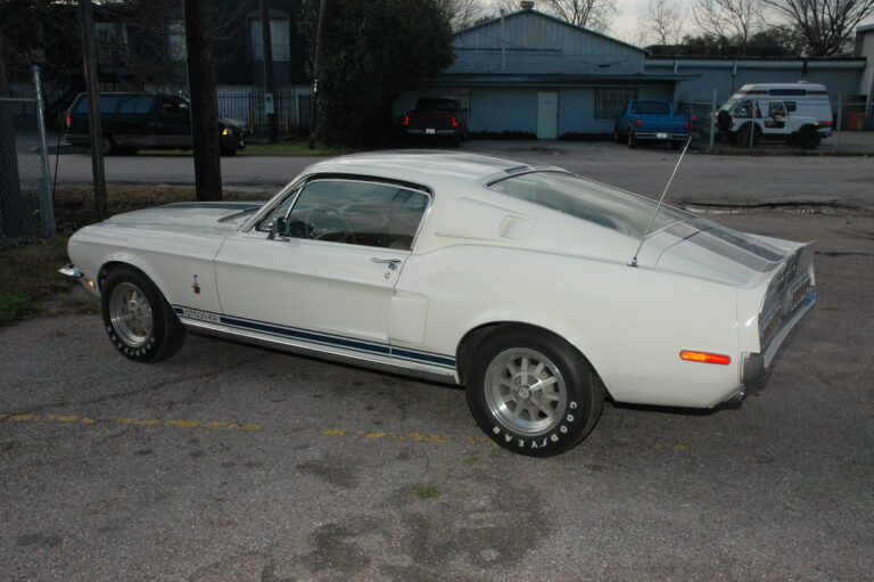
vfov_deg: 39.9
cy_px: 291
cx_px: 437
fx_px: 801
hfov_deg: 57.3
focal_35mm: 33
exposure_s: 1/250
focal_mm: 22
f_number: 8
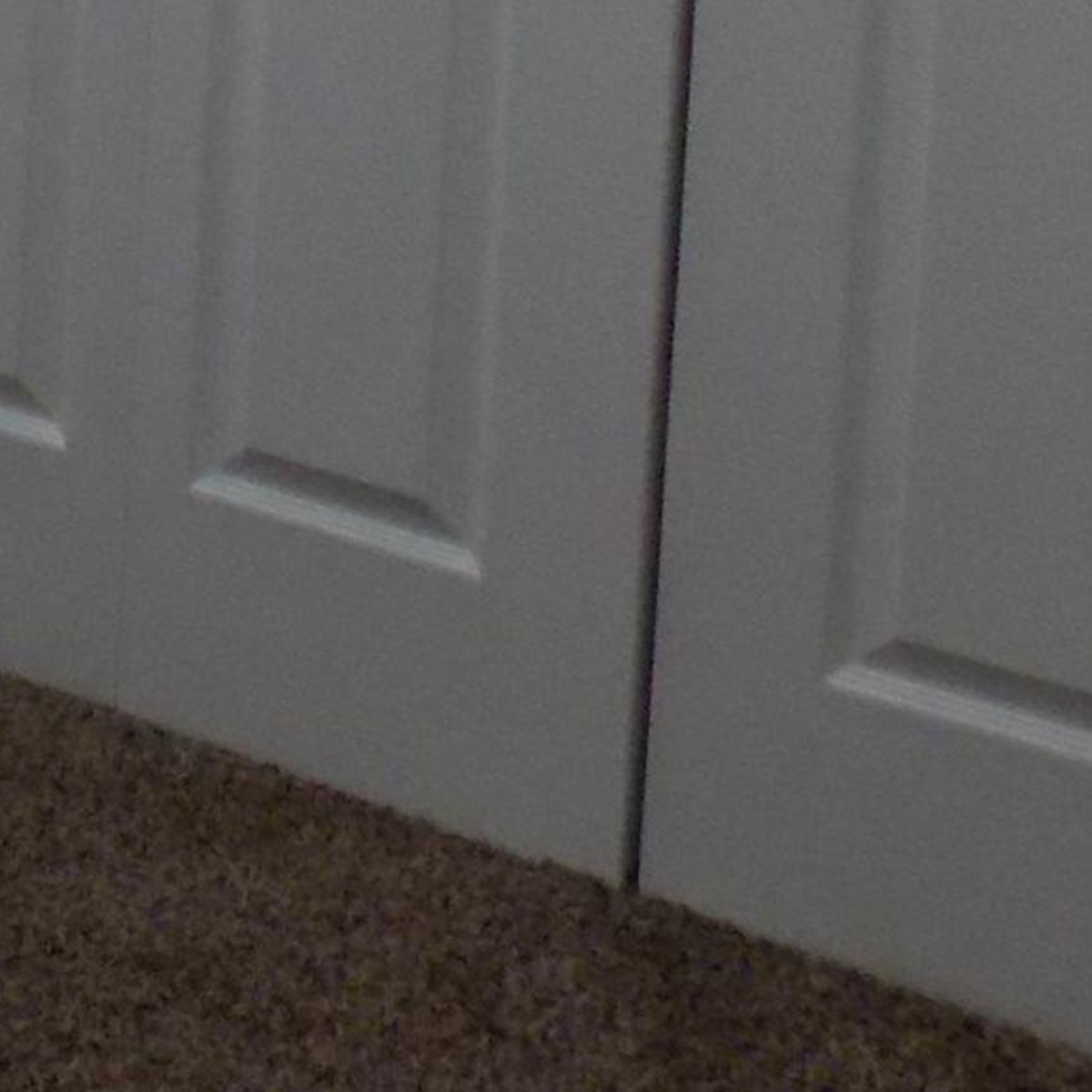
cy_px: -663
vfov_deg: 14.7
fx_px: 3855
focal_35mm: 108
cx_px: -1083
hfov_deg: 13.7
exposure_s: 1/30
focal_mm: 4
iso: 220
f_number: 3.1
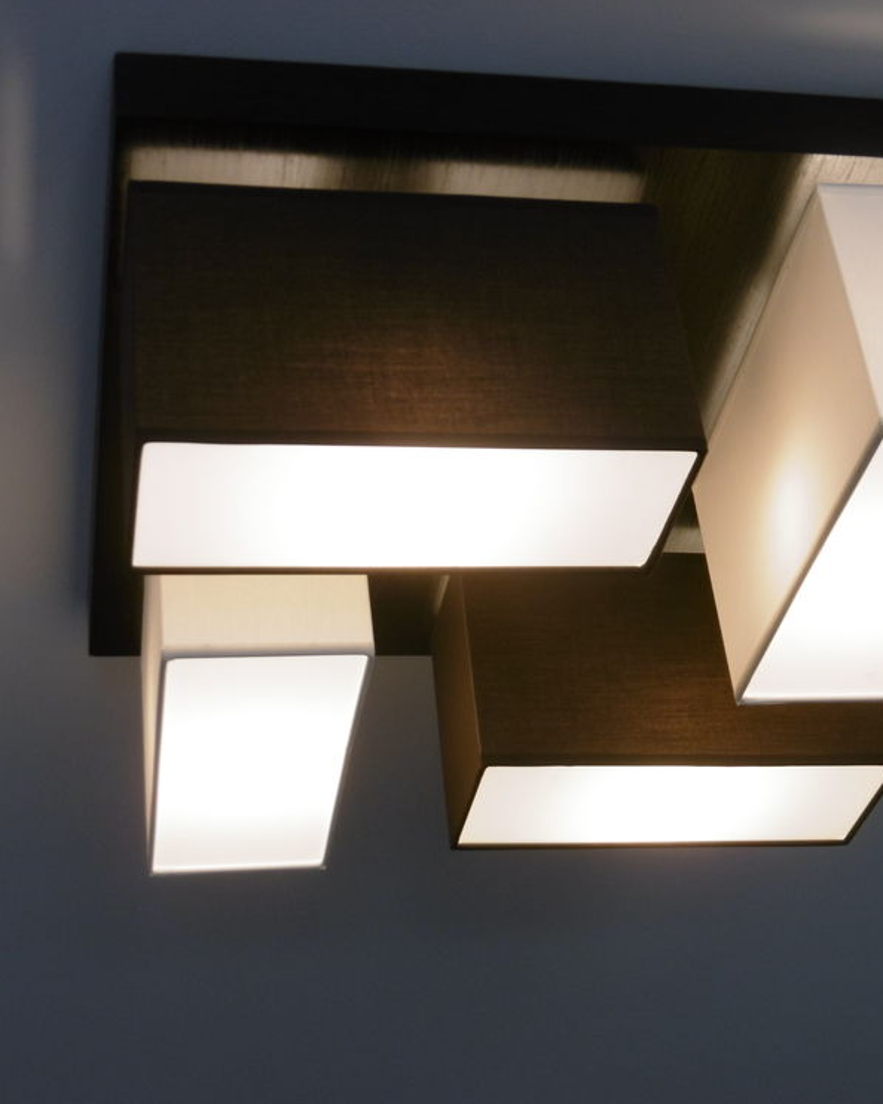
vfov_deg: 28.3
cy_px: 553
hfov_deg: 22.7
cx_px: 552
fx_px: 2190
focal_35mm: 67
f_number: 4
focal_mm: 9.2
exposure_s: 1/60
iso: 100
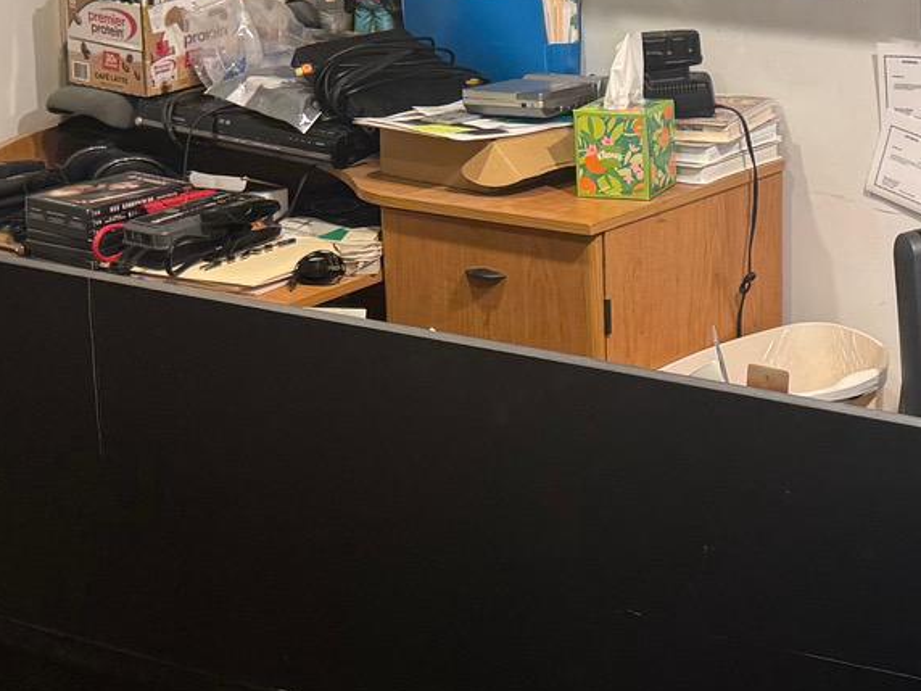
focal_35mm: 86
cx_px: 973
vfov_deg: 16.9
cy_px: 81
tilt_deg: -10.0
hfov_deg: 21.7
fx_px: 2288
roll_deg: -1.3
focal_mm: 6.76
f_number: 1.78
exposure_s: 1/120
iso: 200
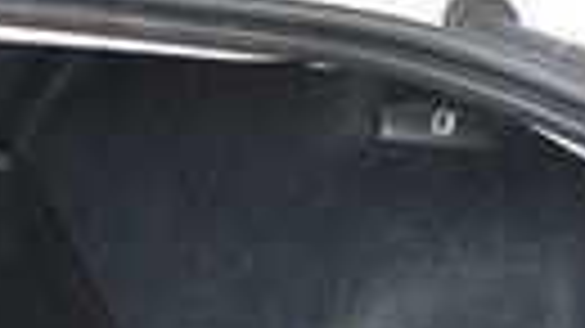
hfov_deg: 13.6
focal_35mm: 139
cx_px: -504
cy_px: 447
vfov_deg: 8.6
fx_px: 2155
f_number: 3.5
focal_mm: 18
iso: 1000
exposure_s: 1/125
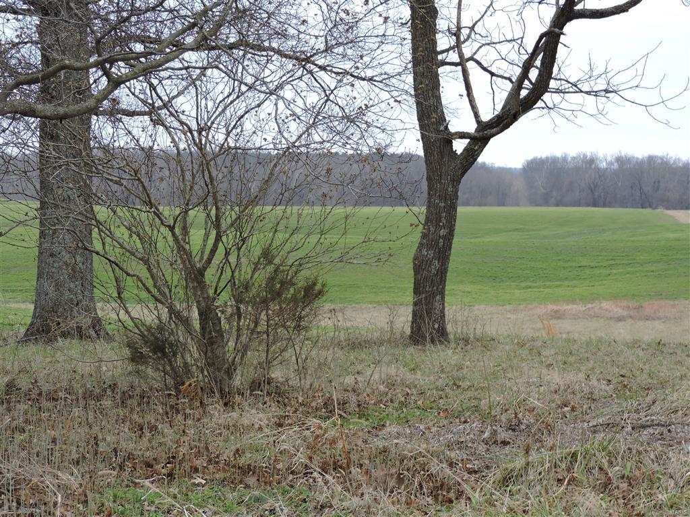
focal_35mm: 90
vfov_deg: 16.4
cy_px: 258
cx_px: 345
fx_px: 1794
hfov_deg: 21.8
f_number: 4.1
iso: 110
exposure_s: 1/100
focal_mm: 16.1
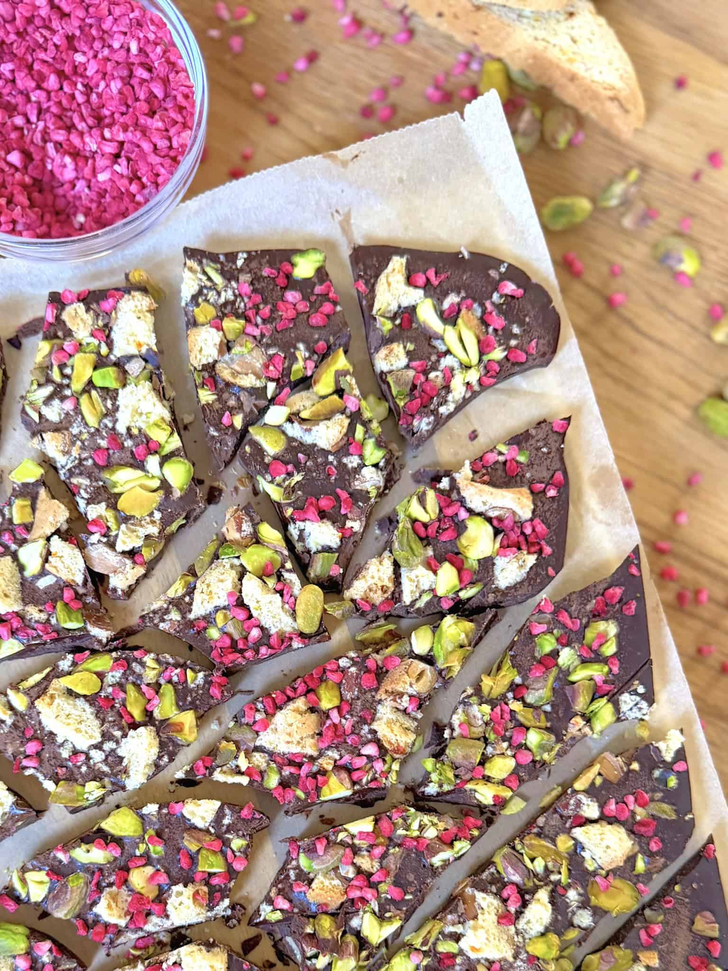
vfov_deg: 71.6
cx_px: 364
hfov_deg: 56.8
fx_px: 673
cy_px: 486
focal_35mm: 24
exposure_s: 1/60
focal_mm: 6.8
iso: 500
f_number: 1.8
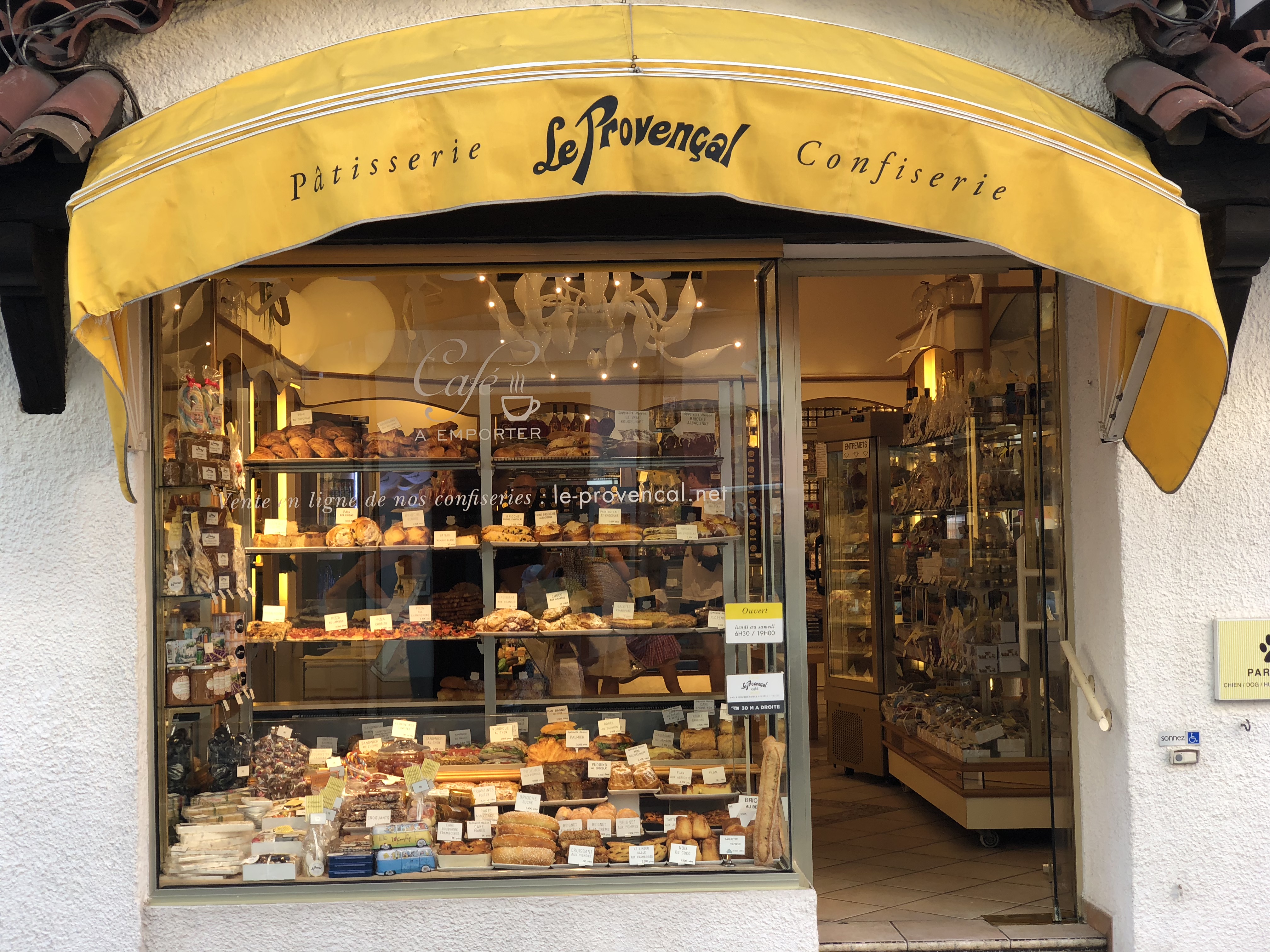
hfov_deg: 36.8
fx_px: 1908
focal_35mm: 52
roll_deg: +1.0
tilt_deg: +1.1
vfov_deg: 28.0
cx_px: 635
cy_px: 476
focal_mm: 6
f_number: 2.4
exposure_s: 1/120
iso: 20
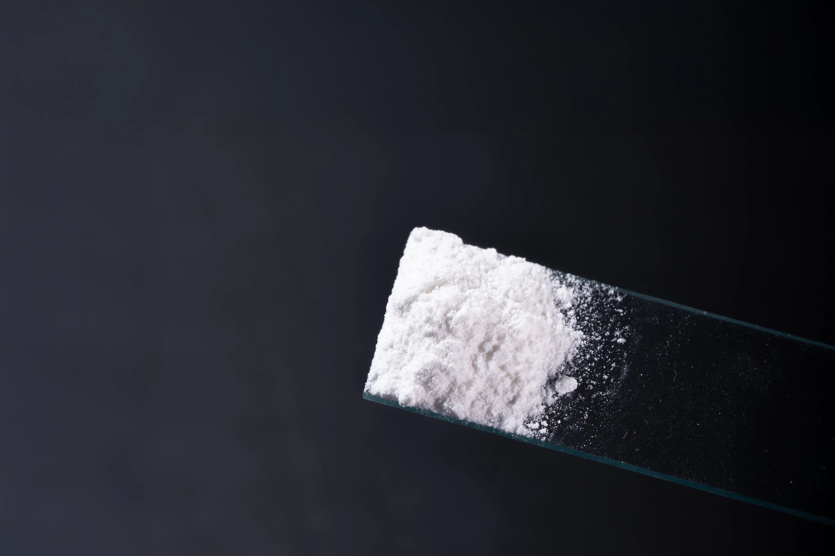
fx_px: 2781
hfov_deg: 17.1
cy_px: 278
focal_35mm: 120
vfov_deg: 11.4
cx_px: 418
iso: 100
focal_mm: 120
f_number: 11
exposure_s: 1/200
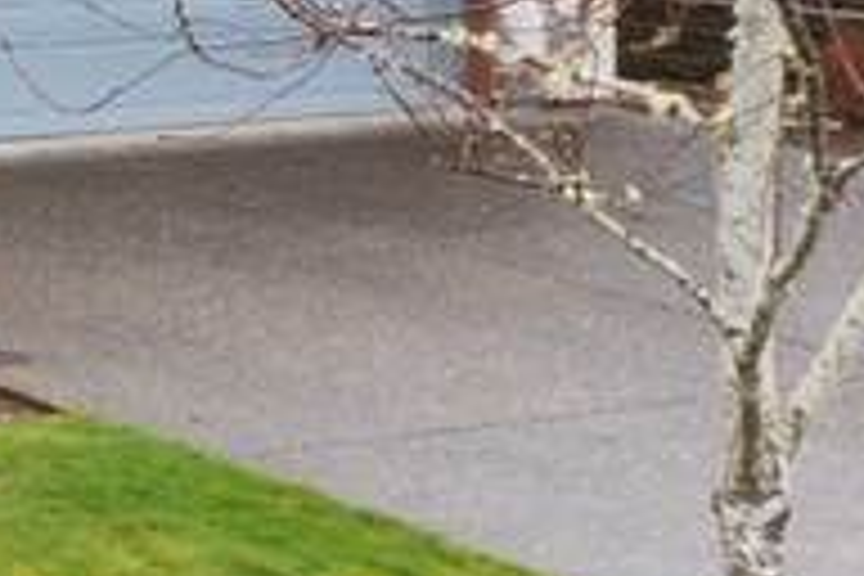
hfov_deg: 10.3
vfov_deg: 7.2
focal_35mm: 187
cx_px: -778
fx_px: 4488
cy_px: -396
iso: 400
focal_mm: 10.26
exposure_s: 1/120
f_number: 6.3
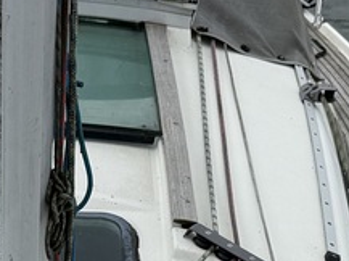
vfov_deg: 10.3
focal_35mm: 133
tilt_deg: -35.7
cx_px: 24
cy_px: 509
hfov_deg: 14.7
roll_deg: -5.2
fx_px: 1339
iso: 80
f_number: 1.78
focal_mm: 6.76
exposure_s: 1/3021
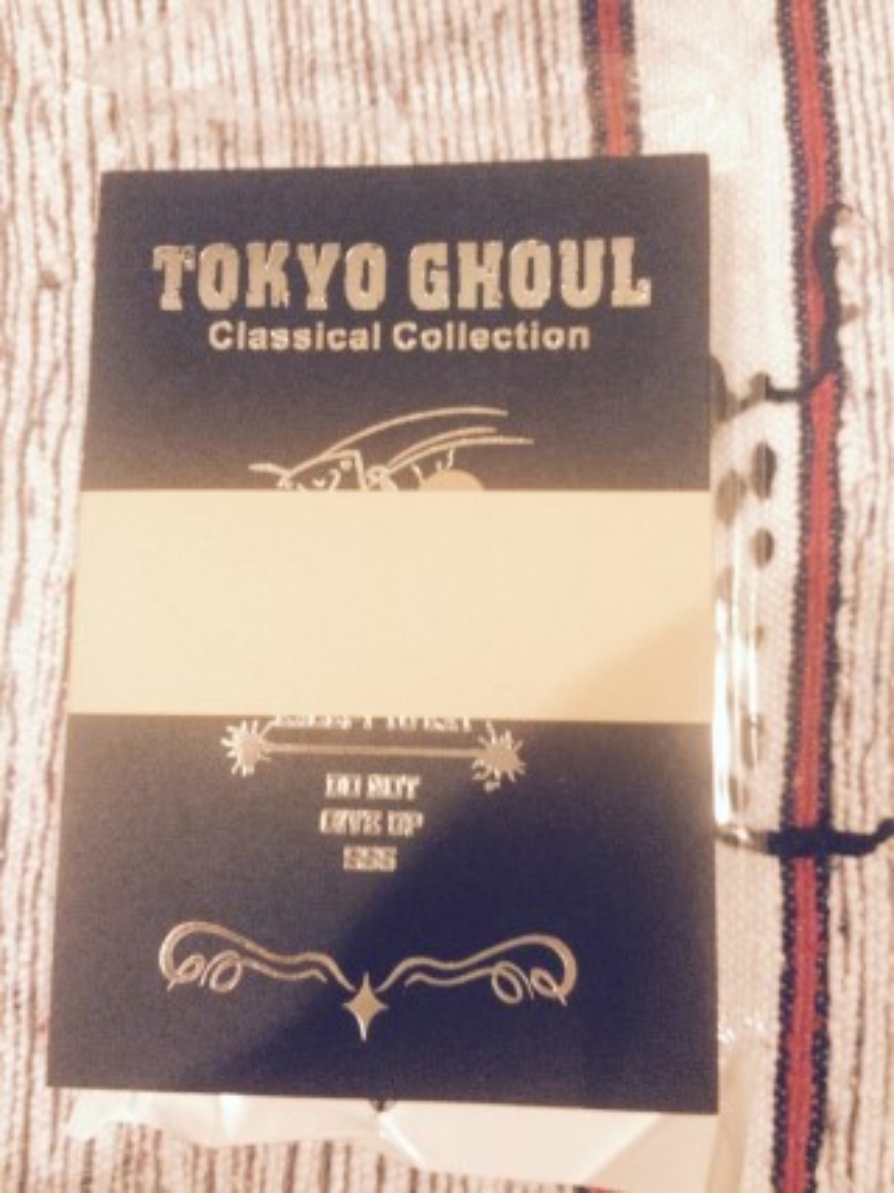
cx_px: 447
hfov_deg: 48.2
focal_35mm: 29
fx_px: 999
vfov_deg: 61.7
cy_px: 596
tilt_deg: -79.4
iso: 320
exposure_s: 1/20
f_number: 2.2
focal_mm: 4.15
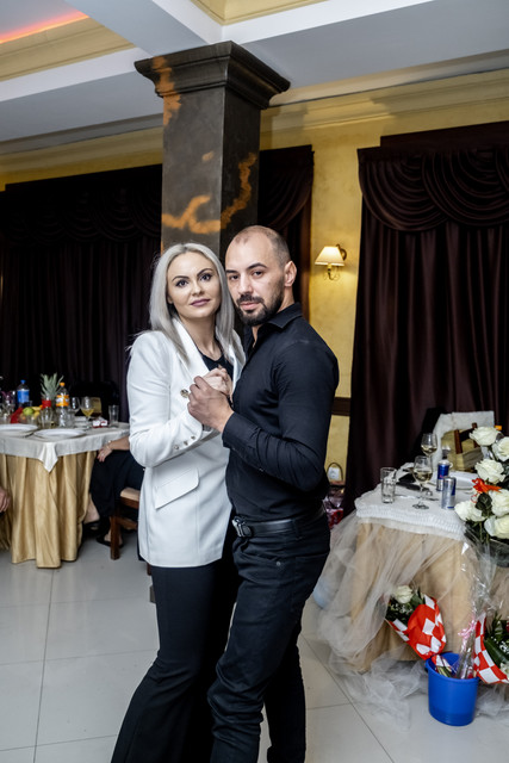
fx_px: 636
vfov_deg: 61.9
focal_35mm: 30
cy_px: 382
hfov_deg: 43.6
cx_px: 254
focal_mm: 20
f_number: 2.8
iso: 1250
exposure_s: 1/125
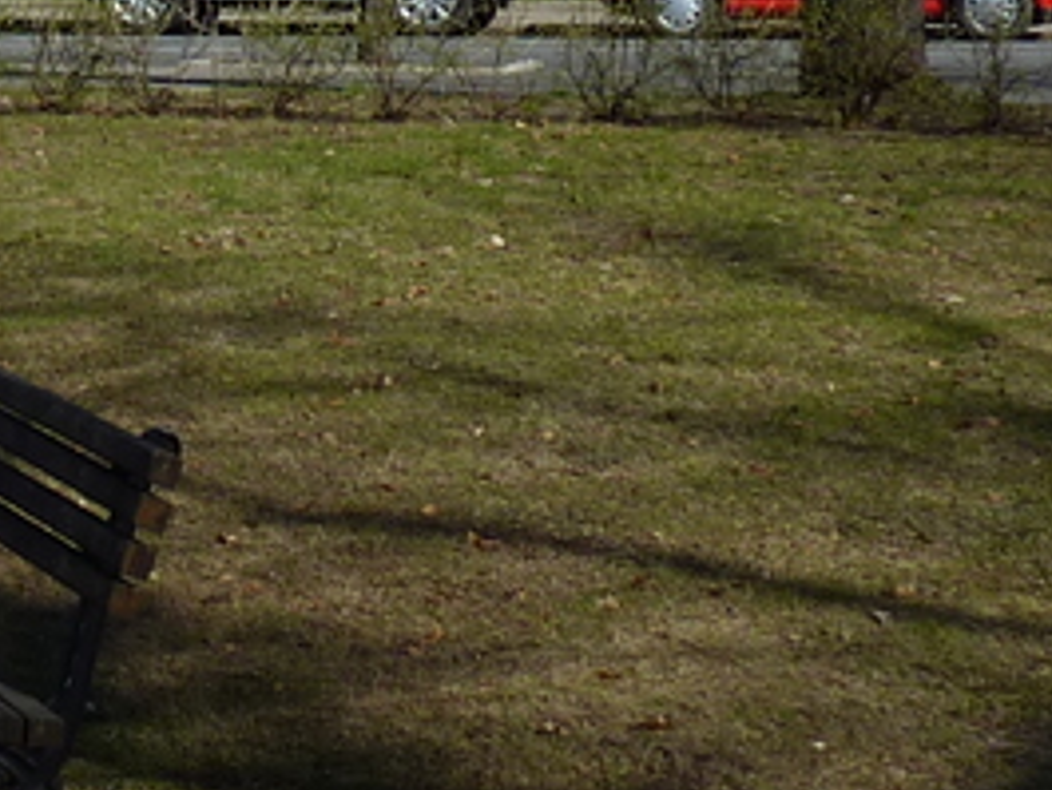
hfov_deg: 15.5
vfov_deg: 12.6
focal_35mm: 113
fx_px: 3436
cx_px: -711
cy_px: -286
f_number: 5
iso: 80
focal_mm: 4.1
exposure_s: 1/500
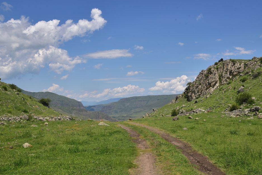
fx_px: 509
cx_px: 146
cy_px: 119
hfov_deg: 28.8
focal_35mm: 70
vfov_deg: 19.4
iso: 100
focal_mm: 50
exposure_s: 1/125
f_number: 13
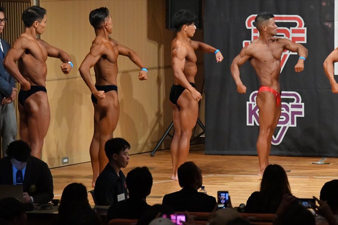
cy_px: 112
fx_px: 2252
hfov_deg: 8.6
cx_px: 169
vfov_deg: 5.7
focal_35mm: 240
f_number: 5.6
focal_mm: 160
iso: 10000
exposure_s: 1/400
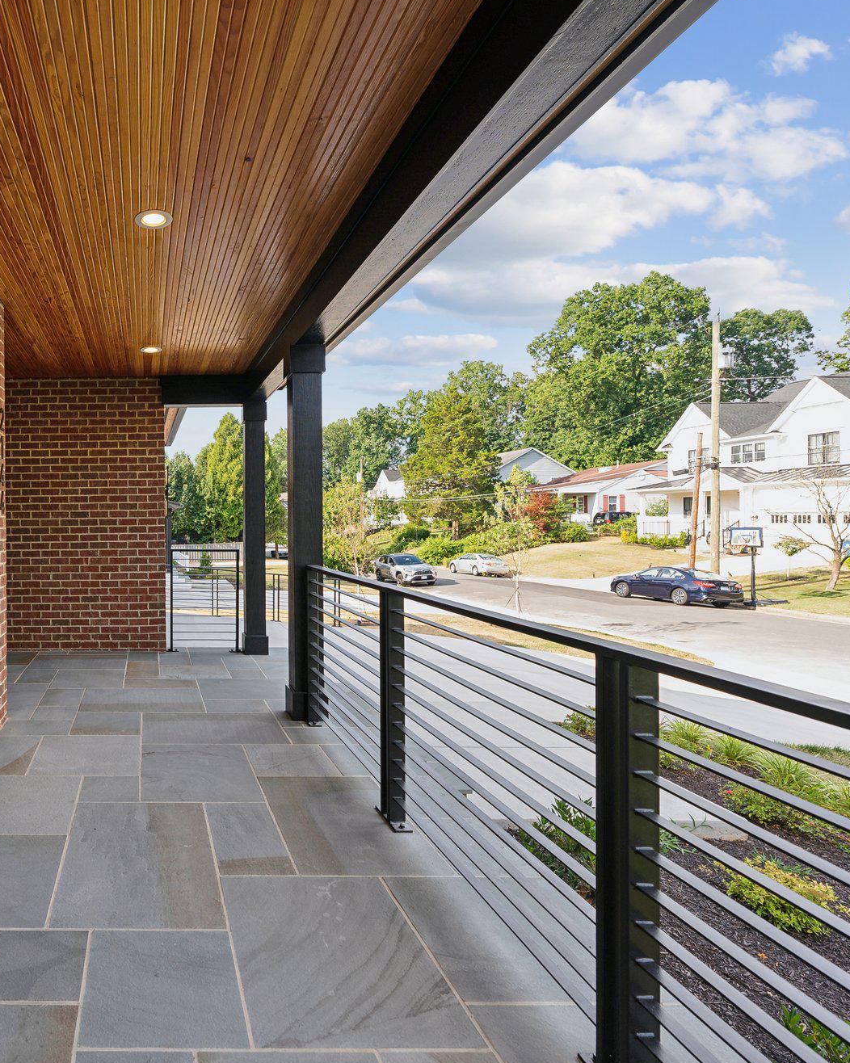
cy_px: 527
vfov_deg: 83.3
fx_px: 598
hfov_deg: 63.2
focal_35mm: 19
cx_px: 143
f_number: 5
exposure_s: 1/100
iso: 80
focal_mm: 13
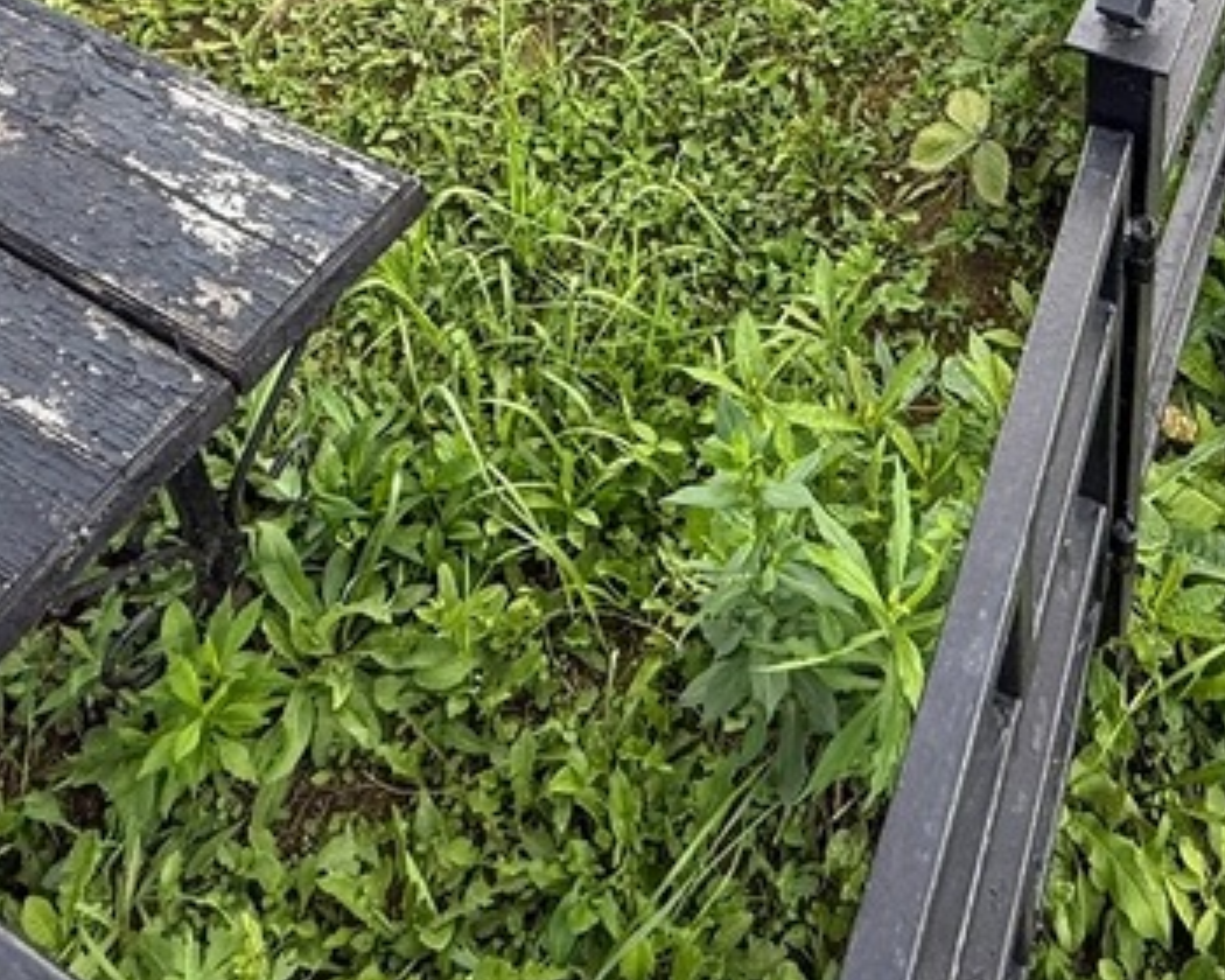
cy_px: -301
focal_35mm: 40
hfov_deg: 44.6
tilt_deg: -29.1
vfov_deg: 29.7
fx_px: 1450
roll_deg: -1.2
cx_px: 889
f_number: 2.2
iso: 50
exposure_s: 1/191
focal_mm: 2.22
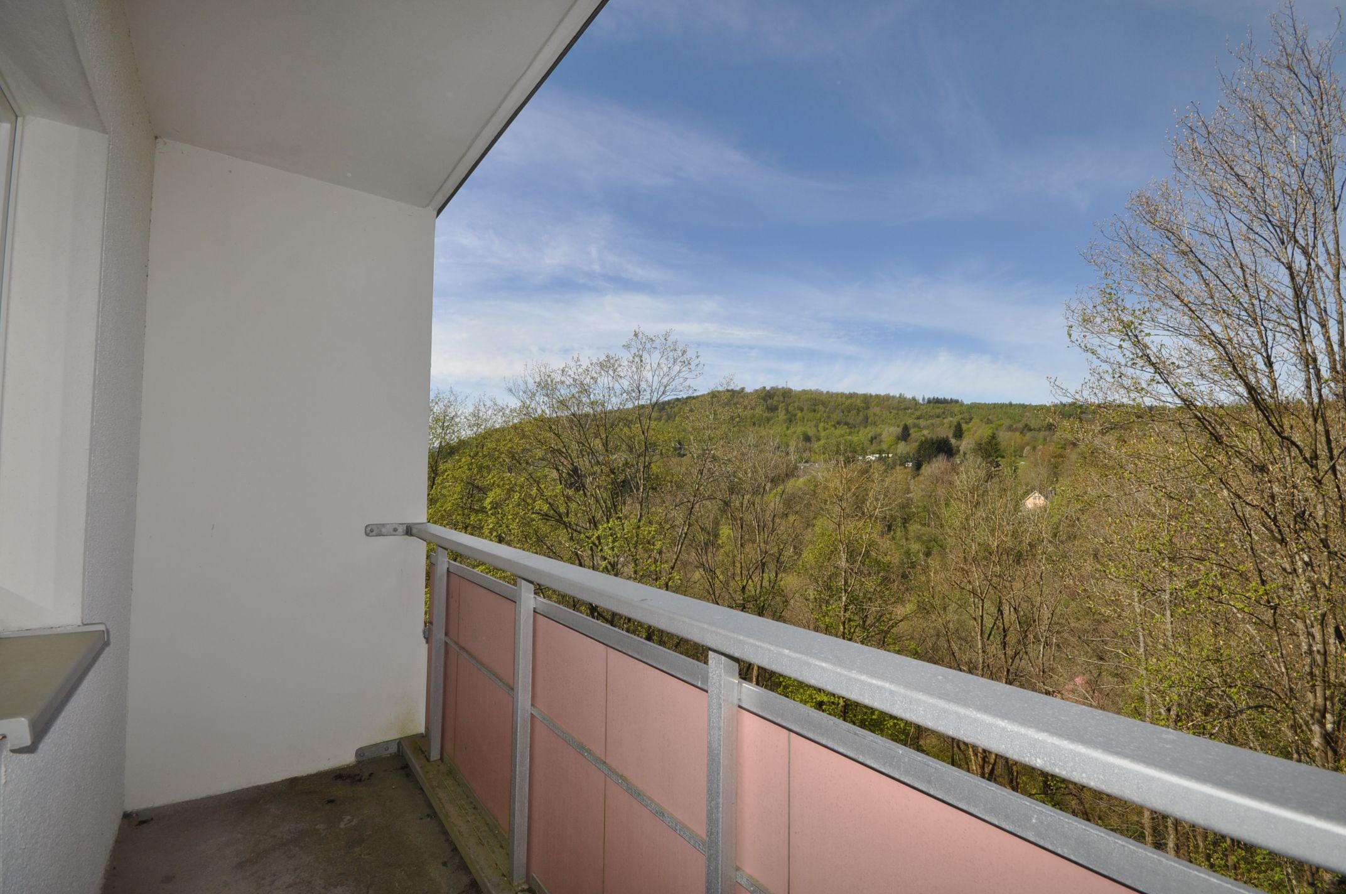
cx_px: 673
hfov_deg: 100.5
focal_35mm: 15
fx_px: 560
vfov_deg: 77.2
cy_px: 447
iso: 200
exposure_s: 1/200
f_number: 13
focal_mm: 10
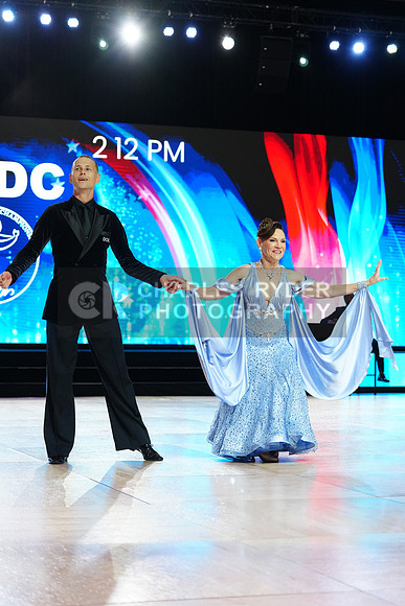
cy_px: 303
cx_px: 202
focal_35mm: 78
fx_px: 1315
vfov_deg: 26.0
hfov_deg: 17.5
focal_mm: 78
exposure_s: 1/320
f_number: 4
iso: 2500
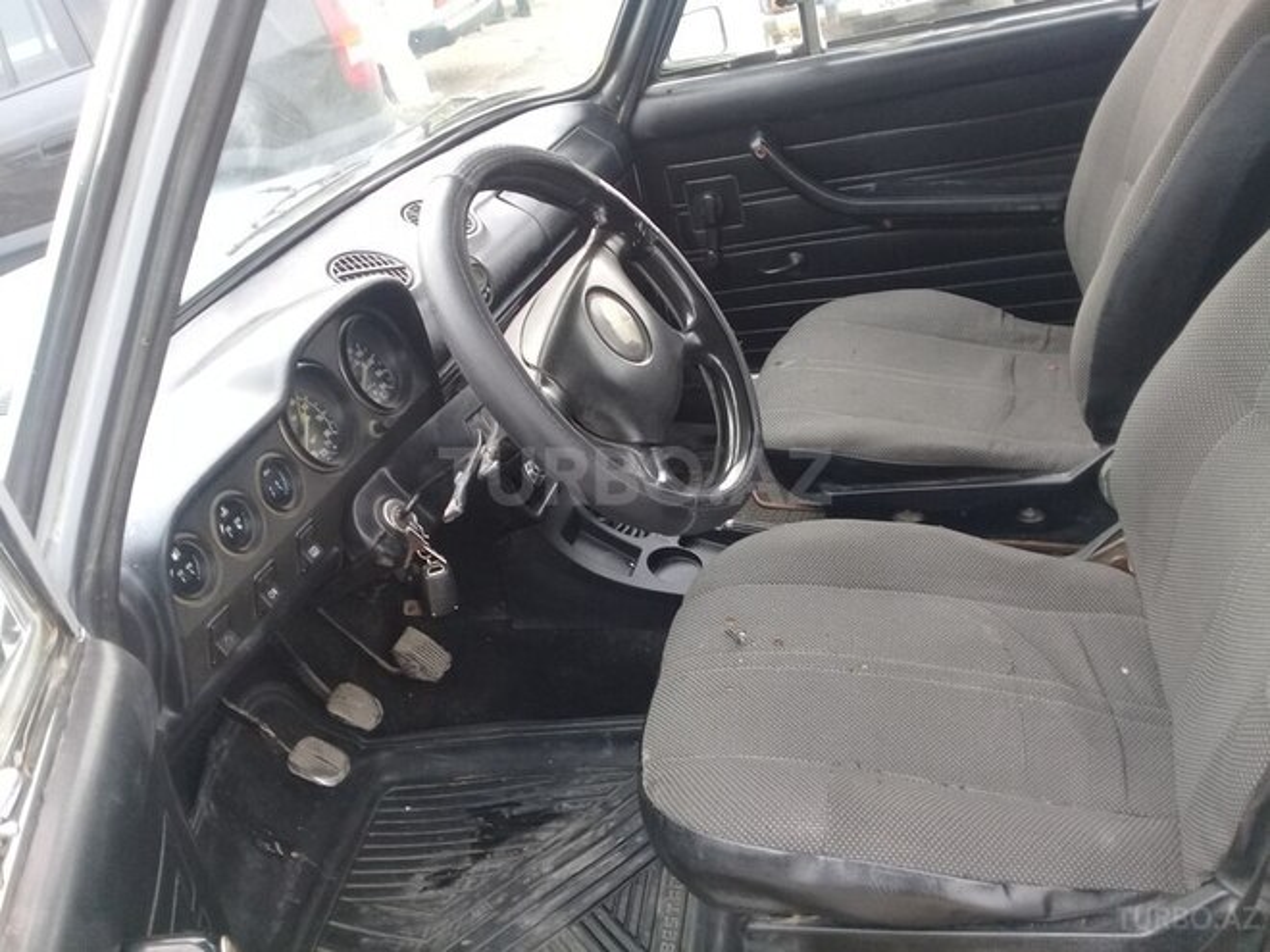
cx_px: 635
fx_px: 1137
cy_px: 476
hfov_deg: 58.4
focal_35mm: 31
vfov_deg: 45.4
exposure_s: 1/33
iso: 64
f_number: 2.2
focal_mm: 3.3
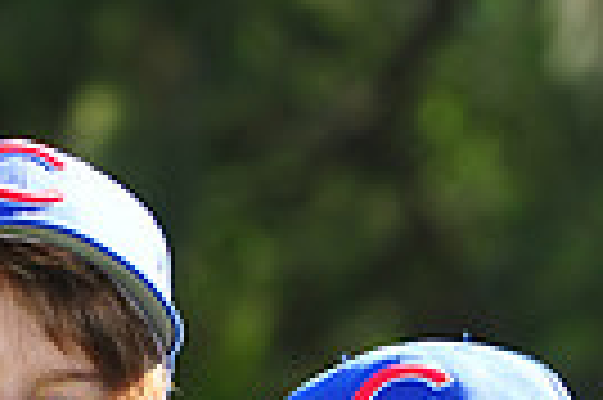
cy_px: 638
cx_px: -284
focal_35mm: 453
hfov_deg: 4.5
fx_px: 7578
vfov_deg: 3.0
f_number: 6.3
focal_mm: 105
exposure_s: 1/200
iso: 200
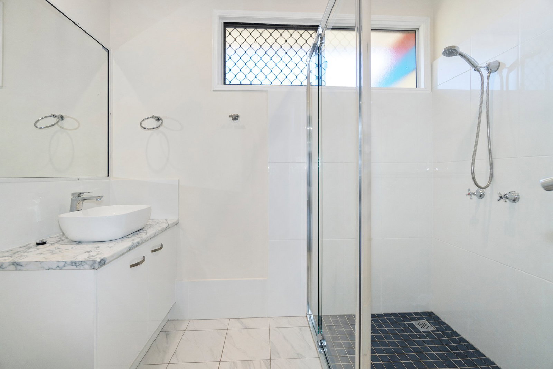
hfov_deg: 100.4
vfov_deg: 77.3
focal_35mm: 15
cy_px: 184
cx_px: 276
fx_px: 230
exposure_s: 1/160
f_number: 4
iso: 250
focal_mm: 10
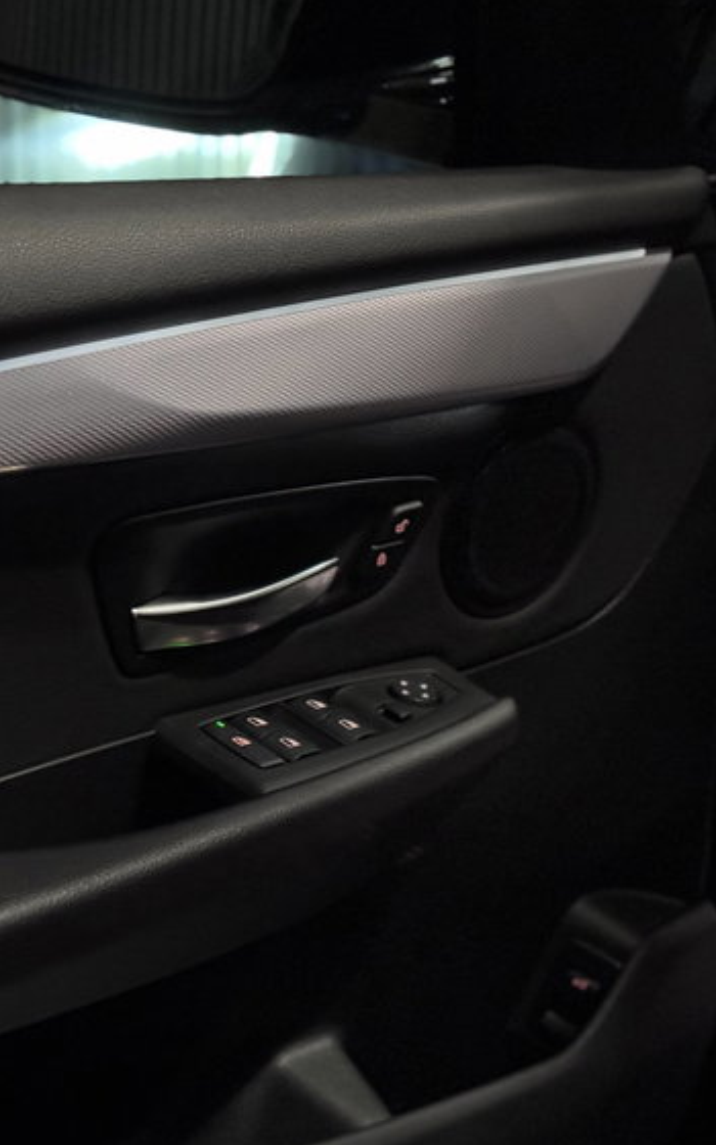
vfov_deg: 29.8
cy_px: 575
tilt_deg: -21.9
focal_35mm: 69
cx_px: 219
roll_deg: -0.2
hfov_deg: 18.8
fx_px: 2154
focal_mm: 6.76
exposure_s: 1/22
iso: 640
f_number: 1.78
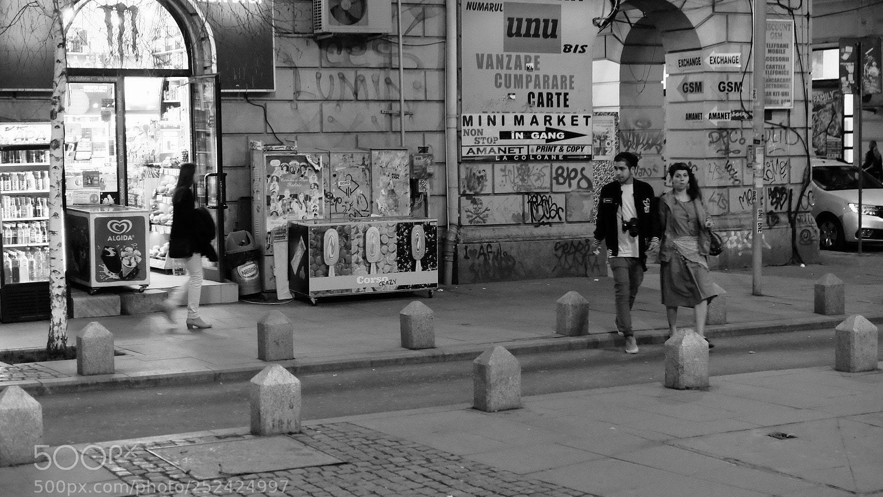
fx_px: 1498
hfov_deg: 32.8
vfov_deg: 18.8
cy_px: 235
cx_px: 442
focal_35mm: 64
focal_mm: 40.7
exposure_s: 1/60
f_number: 4
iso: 5000
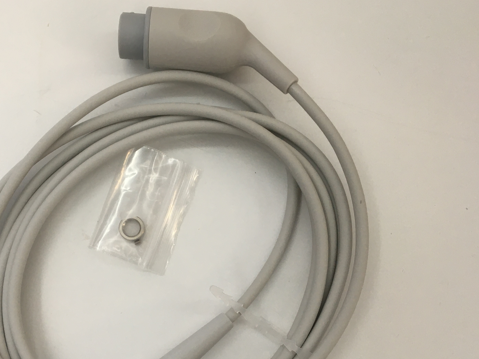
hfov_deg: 44.4
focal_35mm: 42
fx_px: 581
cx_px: 176
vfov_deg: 34.0
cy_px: 241
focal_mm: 4.15
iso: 25
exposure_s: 1/33
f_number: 2.2
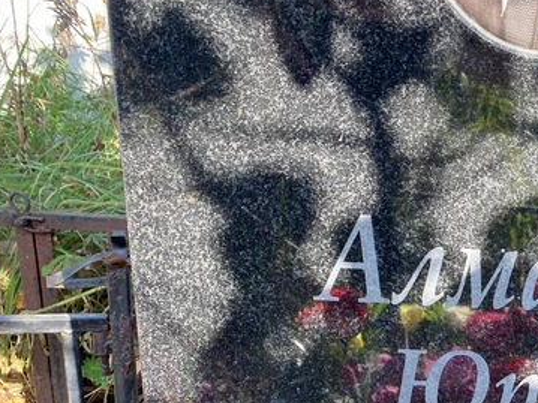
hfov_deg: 30.9
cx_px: 534
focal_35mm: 58
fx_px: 901
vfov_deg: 24.1
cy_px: 406
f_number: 1.8
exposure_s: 1/161
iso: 32
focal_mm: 4.25
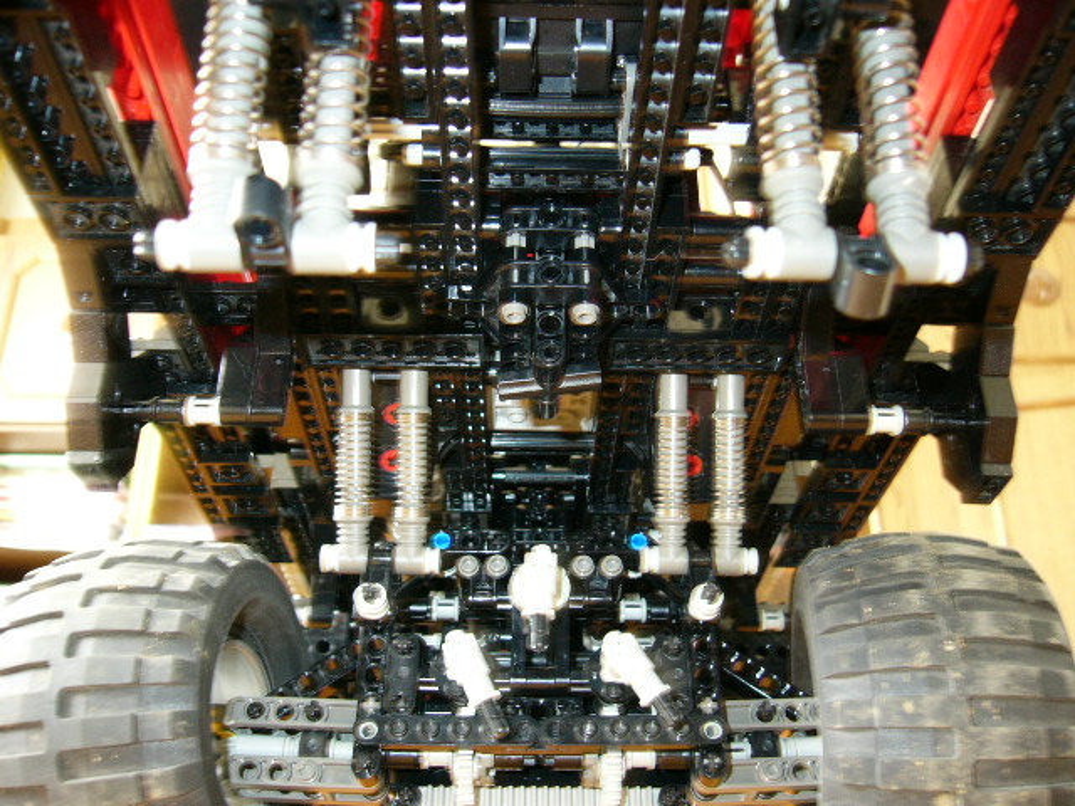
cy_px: 403
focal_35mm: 35
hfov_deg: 52.6
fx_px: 1087
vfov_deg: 40.7
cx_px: 538
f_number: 2.8
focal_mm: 5.8
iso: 100
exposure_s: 1
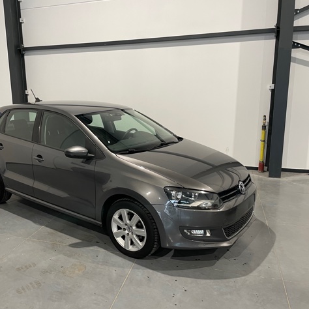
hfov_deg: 51.8
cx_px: 110
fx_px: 313
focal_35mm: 31
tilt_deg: -13.0
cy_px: 156
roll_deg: +1.2
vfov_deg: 52.5
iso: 100
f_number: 1.6
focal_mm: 4.2
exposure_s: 1/50
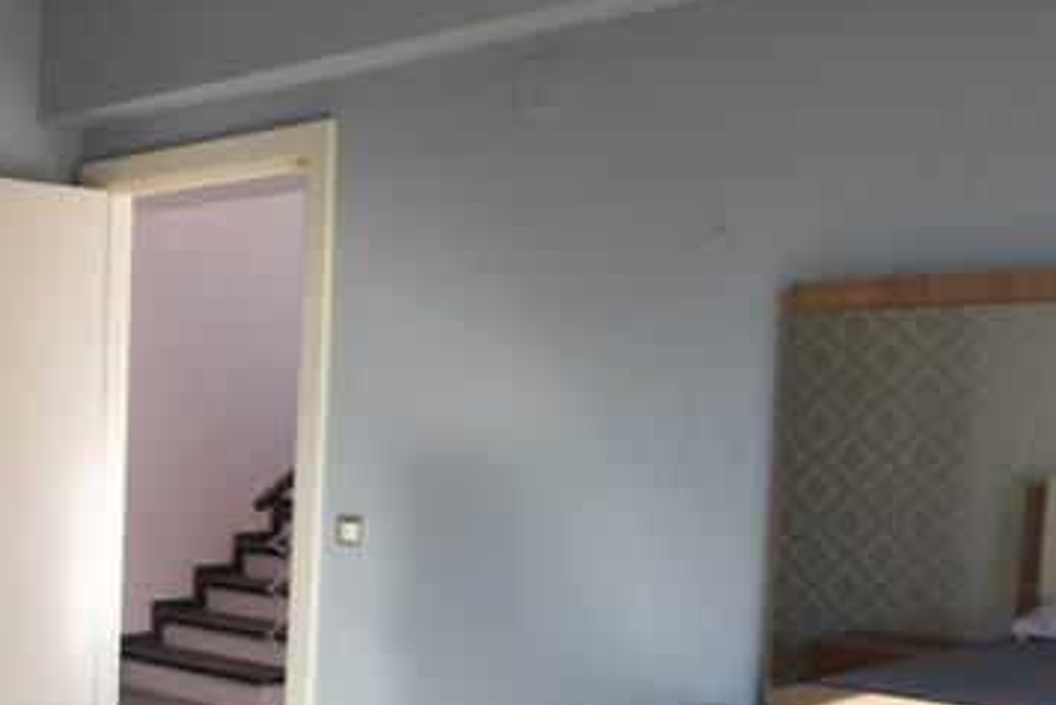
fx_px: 1438
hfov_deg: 34.7
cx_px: -107
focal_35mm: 49
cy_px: 574
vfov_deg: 27.0
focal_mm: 17
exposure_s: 1/60
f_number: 4
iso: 100
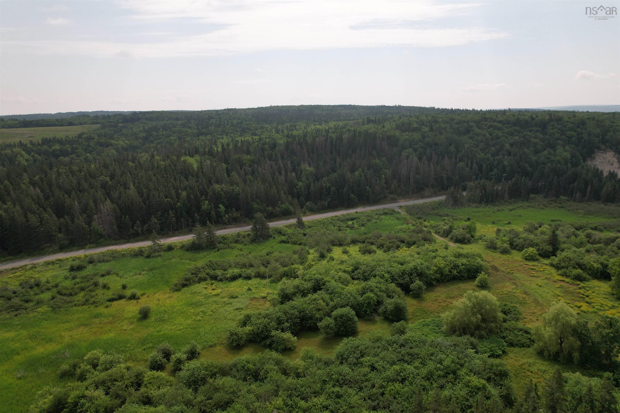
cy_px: 206
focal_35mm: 22
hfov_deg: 78.6
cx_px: 310
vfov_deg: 57.2
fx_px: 379
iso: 100
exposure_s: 1/100
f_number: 2.8
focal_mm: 8.38
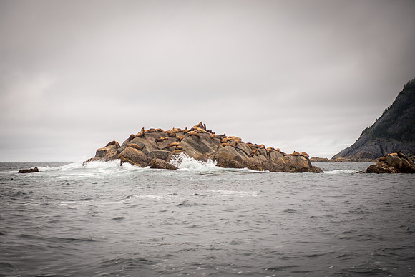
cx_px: 189
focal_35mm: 81
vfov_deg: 16.9
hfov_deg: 25.2
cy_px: 157
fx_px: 929
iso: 100
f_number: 2.8
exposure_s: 1/800
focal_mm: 70
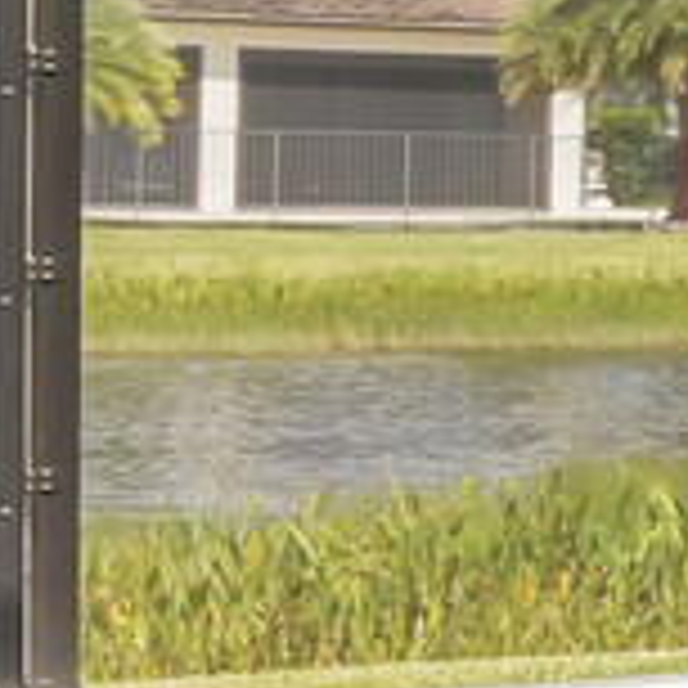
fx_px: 3193
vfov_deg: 12.3
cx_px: 3341
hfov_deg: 6.6
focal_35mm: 142
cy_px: 193
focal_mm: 16
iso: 800
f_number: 8
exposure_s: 1/400
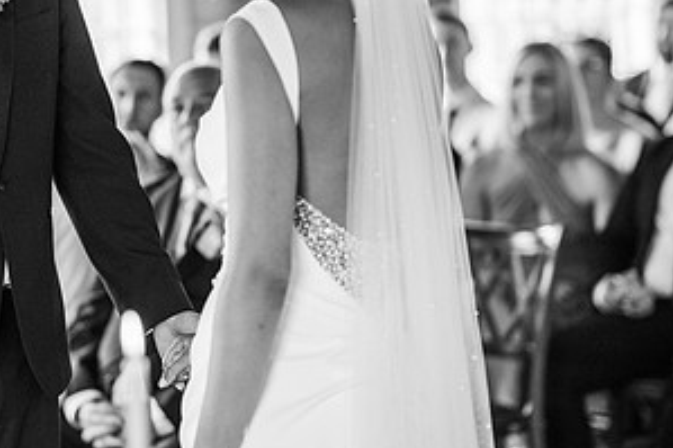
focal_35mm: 165
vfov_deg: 8.3
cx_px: 187
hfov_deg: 12.4
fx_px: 3083
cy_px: 88
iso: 400
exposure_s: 1/200
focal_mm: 85
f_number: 2.2
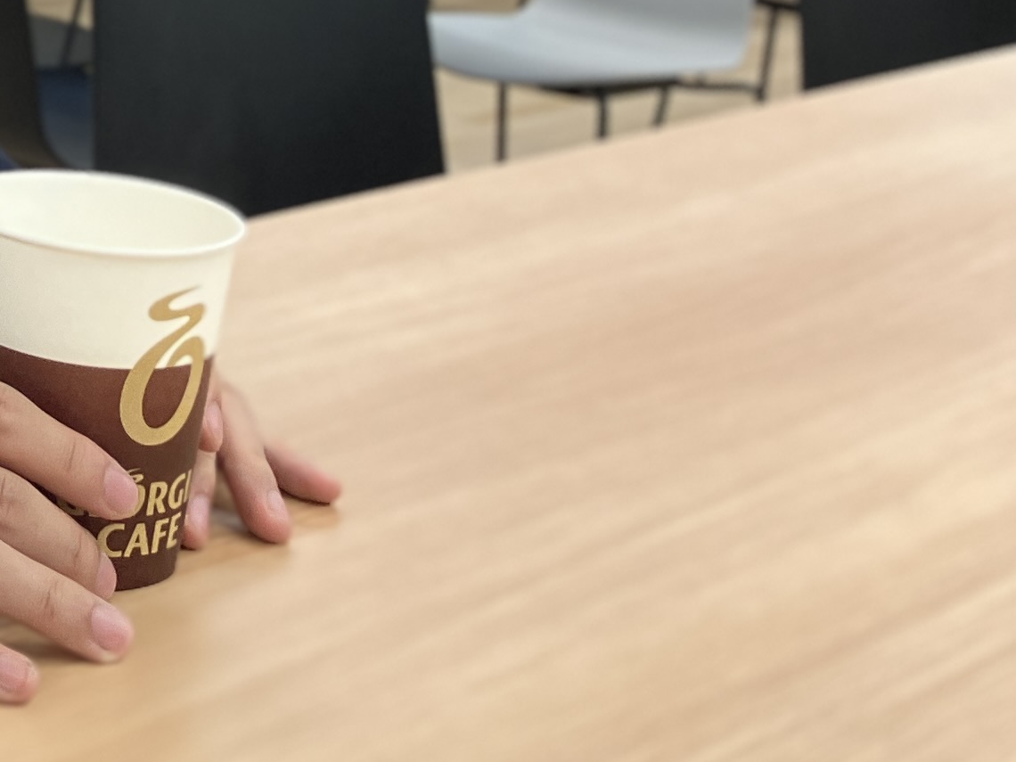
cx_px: -456
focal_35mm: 99
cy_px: -417
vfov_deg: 13.9
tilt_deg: -2.5
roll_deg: -2.3
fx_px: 2906
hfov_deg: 17.9
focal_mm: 3.99
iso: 64
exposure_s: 1/50
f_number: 1.8
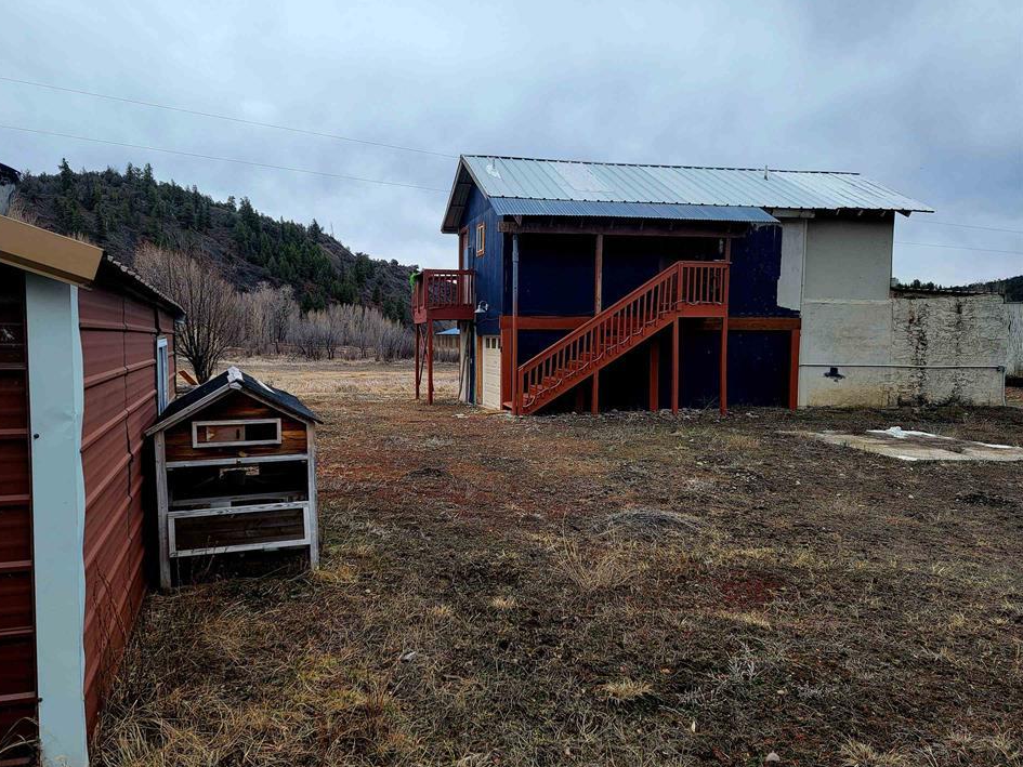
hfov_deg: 67.2
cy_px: 388
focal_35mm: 26
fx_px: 768
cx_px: 470
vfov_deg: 53.1
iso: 16
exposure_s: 1/294
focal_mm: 6.7
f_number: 1.8
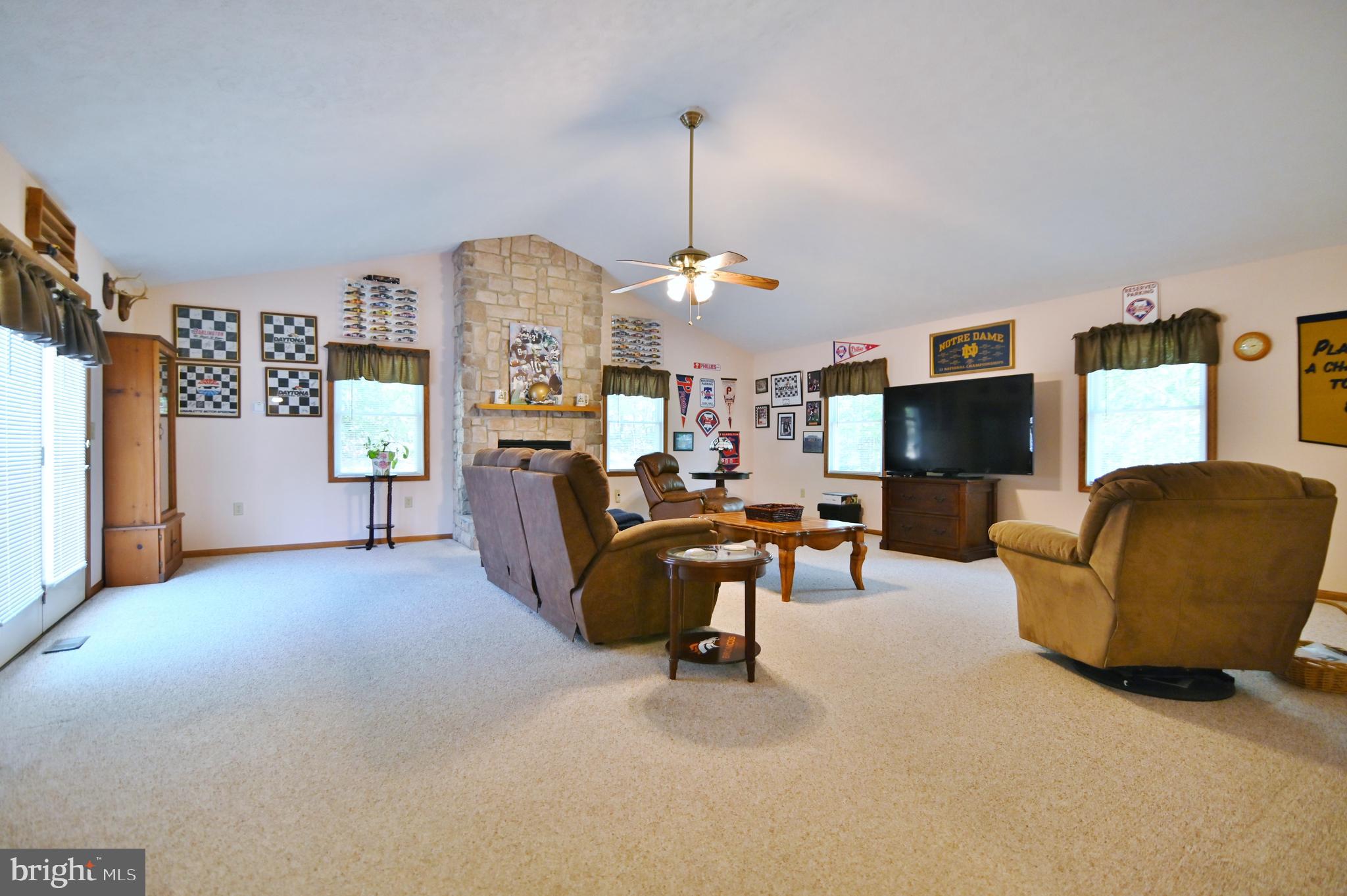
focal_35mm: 16
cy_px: 448
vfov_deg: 73.7
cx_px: 674
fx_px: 598
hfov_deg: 96.8
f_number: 2.8
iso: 900
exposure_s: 1/125
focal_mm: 16
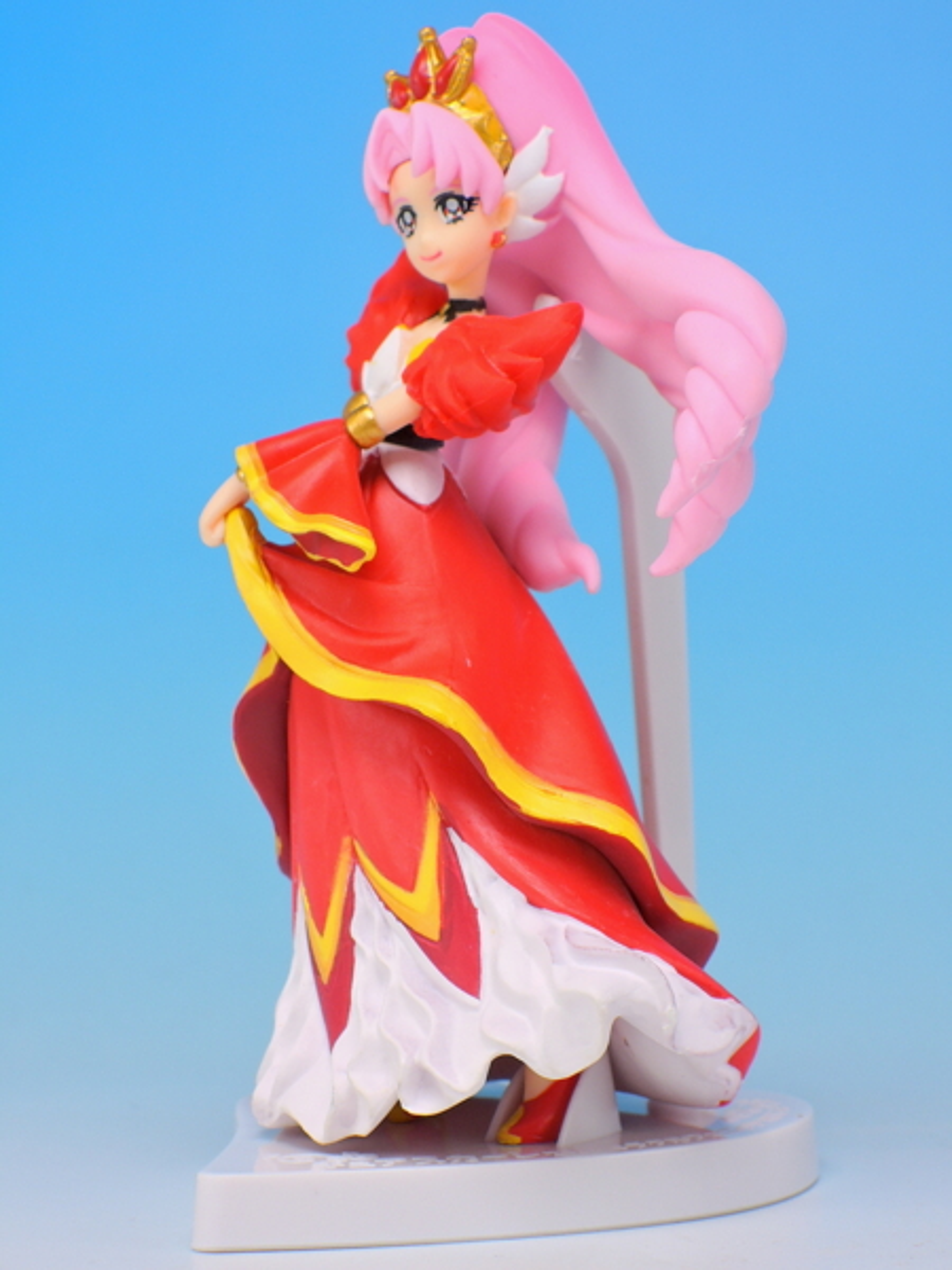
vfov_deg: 16.4
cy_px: 635
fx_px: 4400
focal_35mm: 120
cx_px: 476
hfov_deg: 12.3
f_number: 7.1
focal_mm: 25.5
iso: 80
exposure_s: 1/2.5
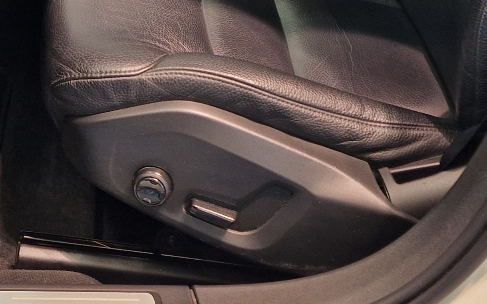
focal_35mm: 80
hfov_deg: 25.8
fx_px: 1062
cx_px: 194
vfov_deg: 14.7
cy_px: -205
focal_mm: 5.4
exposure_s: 1/100
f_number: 1.8
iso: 80
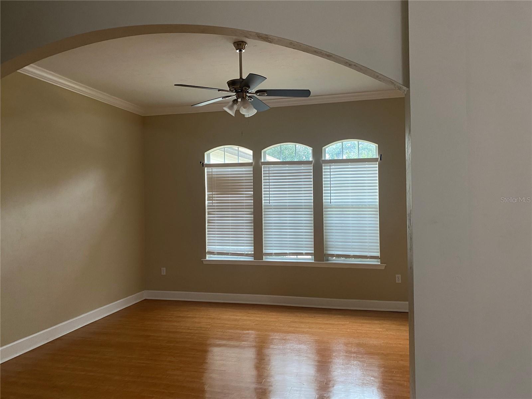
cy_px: 200
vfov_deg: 53.1
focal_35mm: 26
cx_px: 266
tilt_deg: +1.6
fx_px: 400
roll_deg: +2.5
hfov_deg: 67.3
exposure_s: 1/60
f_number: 1.8
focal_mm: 4.25
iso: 160
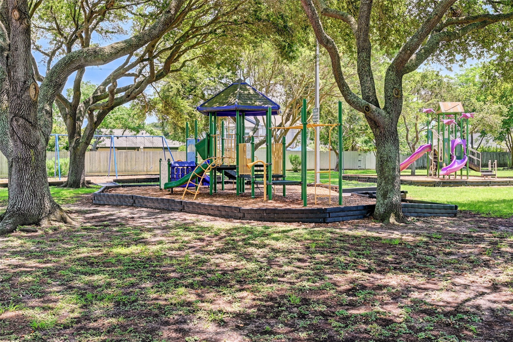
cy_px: 171
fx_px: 513
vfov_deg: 36.9
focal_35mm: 36
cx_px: 256
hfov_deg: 53.1
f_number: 11
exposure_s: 1/50
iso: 400
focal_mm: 24
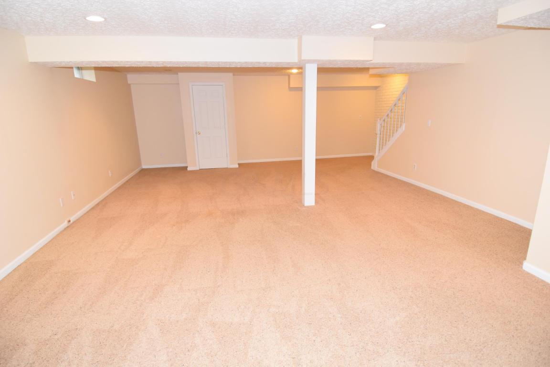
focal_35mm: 18
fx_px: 275
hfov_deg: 90.0
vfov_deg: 67.4
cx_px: 275
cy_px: 184
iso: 800
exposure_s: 1/80
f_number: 4.5
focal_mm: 12
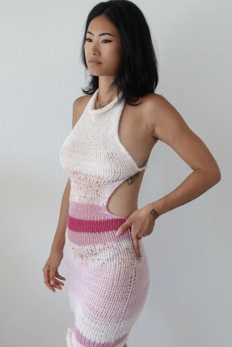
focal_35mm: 50
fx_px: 483
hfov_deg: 27.0
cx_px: 114
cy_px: 172
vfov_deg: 39.6
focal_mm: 16.08
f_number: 2.8
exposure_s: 1/50
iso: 160
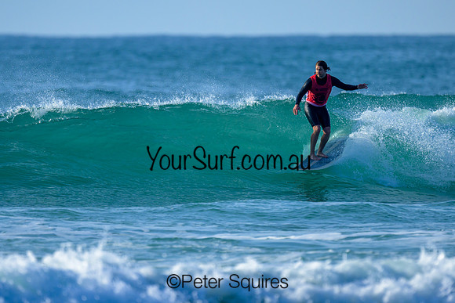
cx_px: 225
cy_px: 131
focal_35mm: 1100
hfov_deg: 1.9
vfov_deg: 1.3
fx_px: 13905
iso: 320
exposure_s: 1/2000
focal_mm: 800
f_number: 6.3
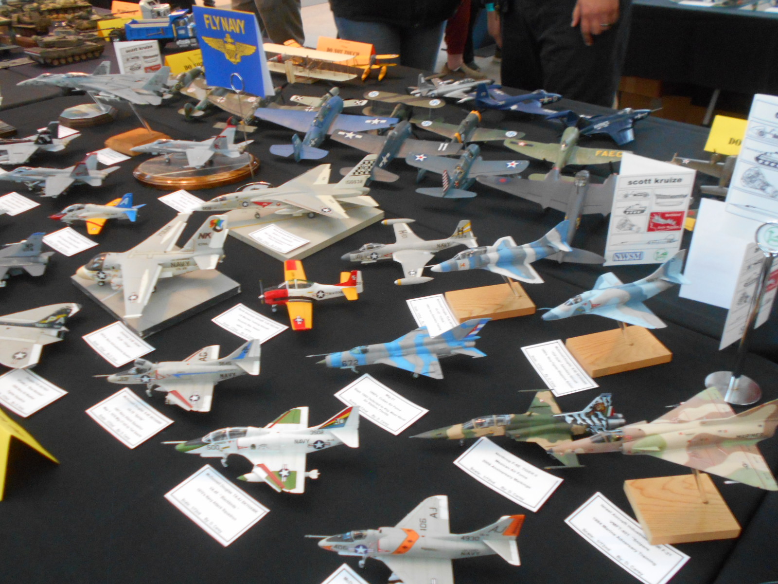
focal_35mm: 28
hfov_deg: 63.4
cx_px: 389
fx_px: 629
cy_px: 292
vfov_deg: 49.7
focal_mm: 5.1
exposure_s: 1/13
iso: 400
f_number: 3.4
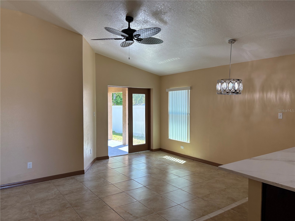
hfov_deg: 67.3
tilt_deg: -1.9
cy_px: 110
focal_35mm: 26
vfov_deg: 53.1
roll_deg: +0.8
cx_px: 148
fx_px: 222
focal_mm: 5.96
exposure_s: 1/240
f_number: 1.6
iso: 80
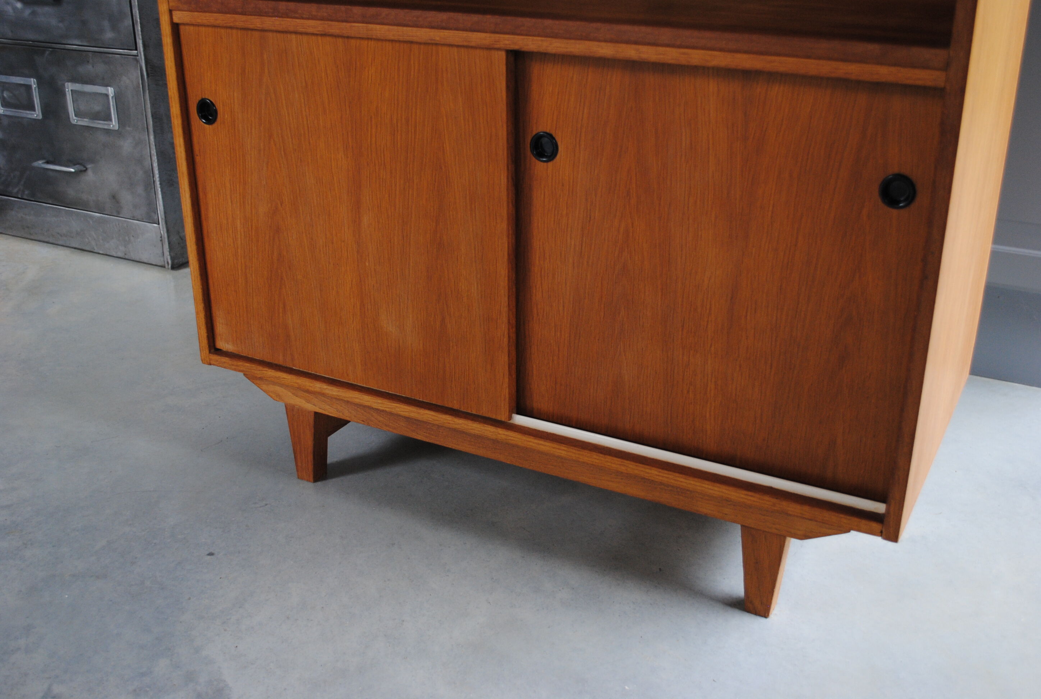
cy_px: 350
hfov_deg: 49.5
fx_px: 1130
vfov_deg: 34.4
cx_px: 520
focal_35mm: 39
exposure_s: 1/30
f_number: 4.2
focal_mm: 26
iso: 450
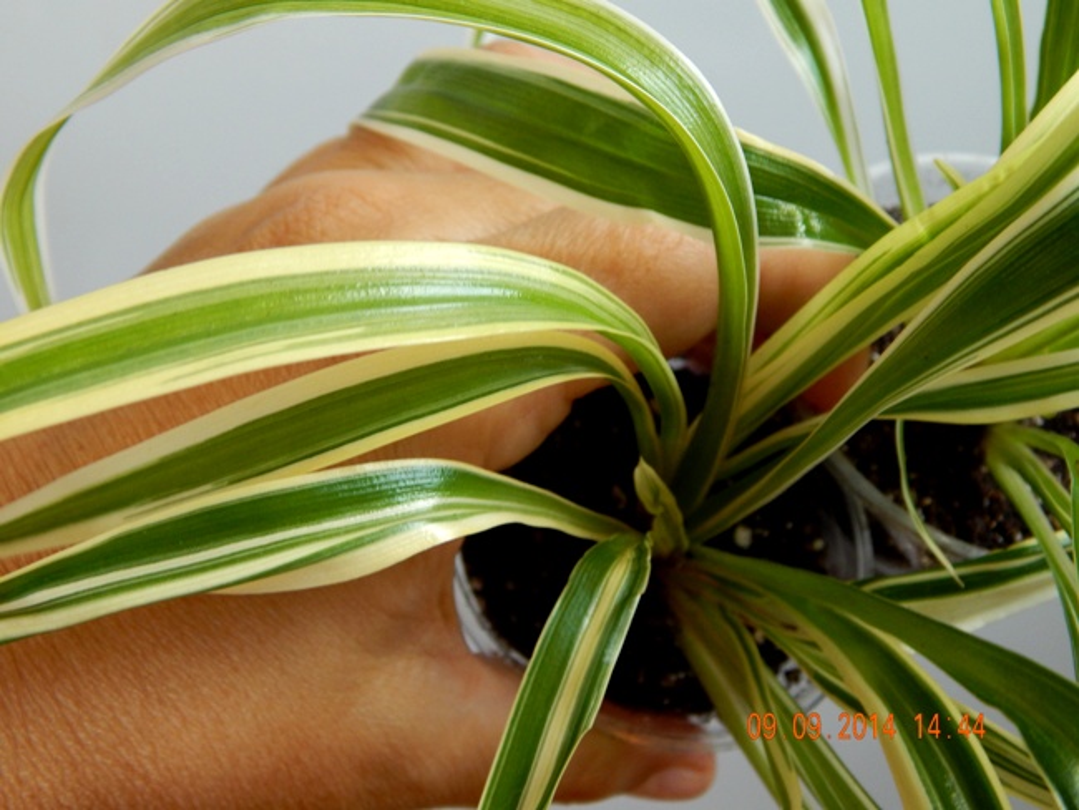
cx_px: 540
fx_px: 1528
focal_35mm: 49
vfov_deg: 29.7
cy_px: 405
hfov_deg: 38.9
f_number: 3.7
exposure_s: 1/30
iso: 220
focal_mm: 8.6
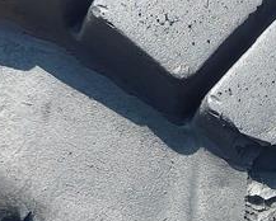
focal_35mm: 115
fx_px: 940
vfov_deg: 13.3
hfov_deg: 16.4
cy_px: 198
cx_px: 270
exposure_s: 1/286
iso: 50
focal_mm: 4.65
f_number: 1.8
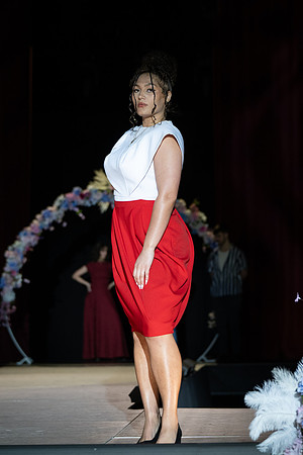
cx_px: 180
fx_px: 1709
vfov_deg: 15.1
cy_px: 235
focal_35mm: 135
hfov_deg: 10.1
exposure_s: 1/640
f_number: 3.5
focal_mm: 87
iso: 800
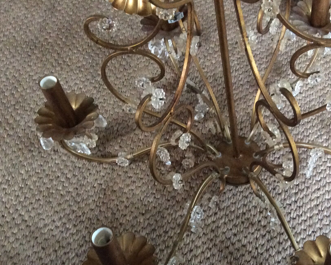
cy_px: 161
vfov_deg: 30.2
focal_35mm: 50
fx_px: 490
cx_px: 212
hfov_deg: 37.1
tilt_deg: -61.8
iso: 250
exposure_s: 1/17
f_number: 2.4
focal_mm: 3.3
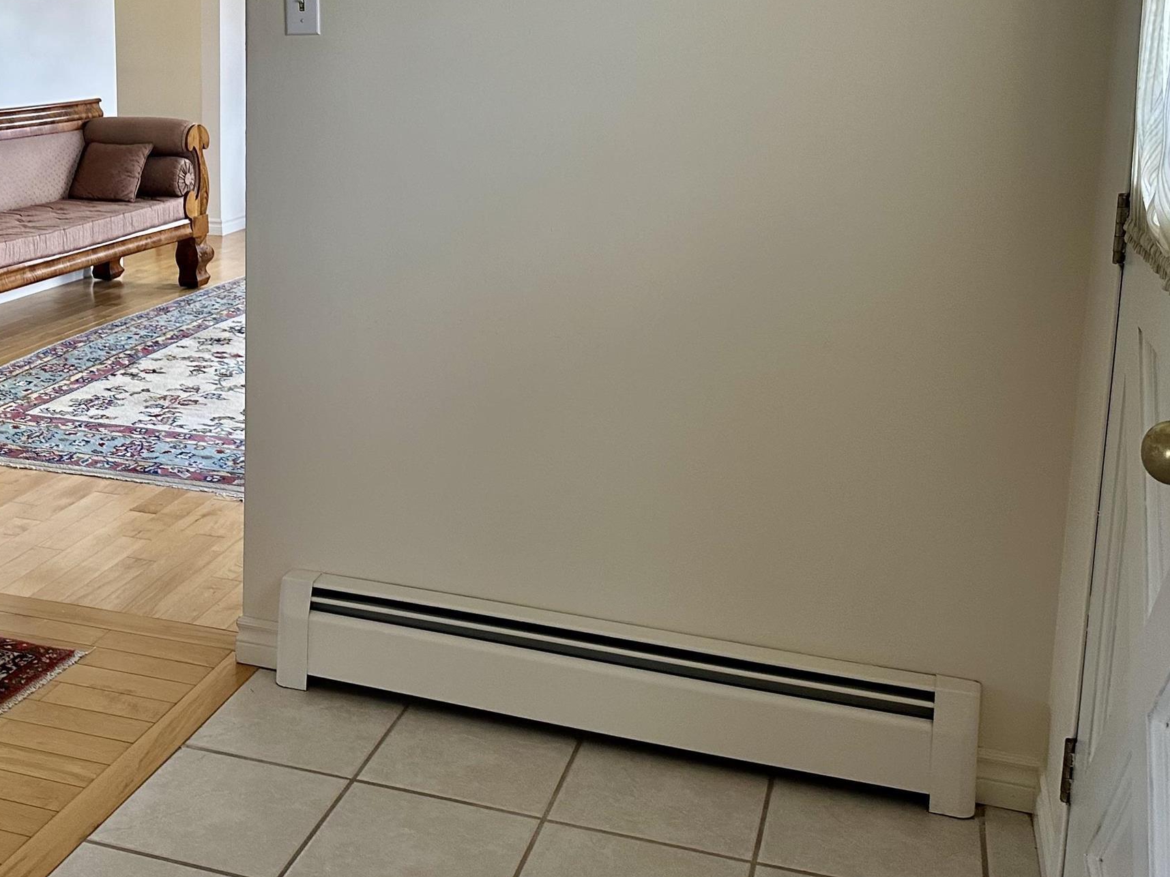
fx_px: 1453
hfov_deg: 43.0
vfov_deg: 33.2
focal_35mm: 43
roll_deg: -0.4
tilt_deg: -8.6
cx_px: 353
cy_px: 265
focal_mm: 6.86
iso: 200
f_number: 1.78
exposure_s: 1/121
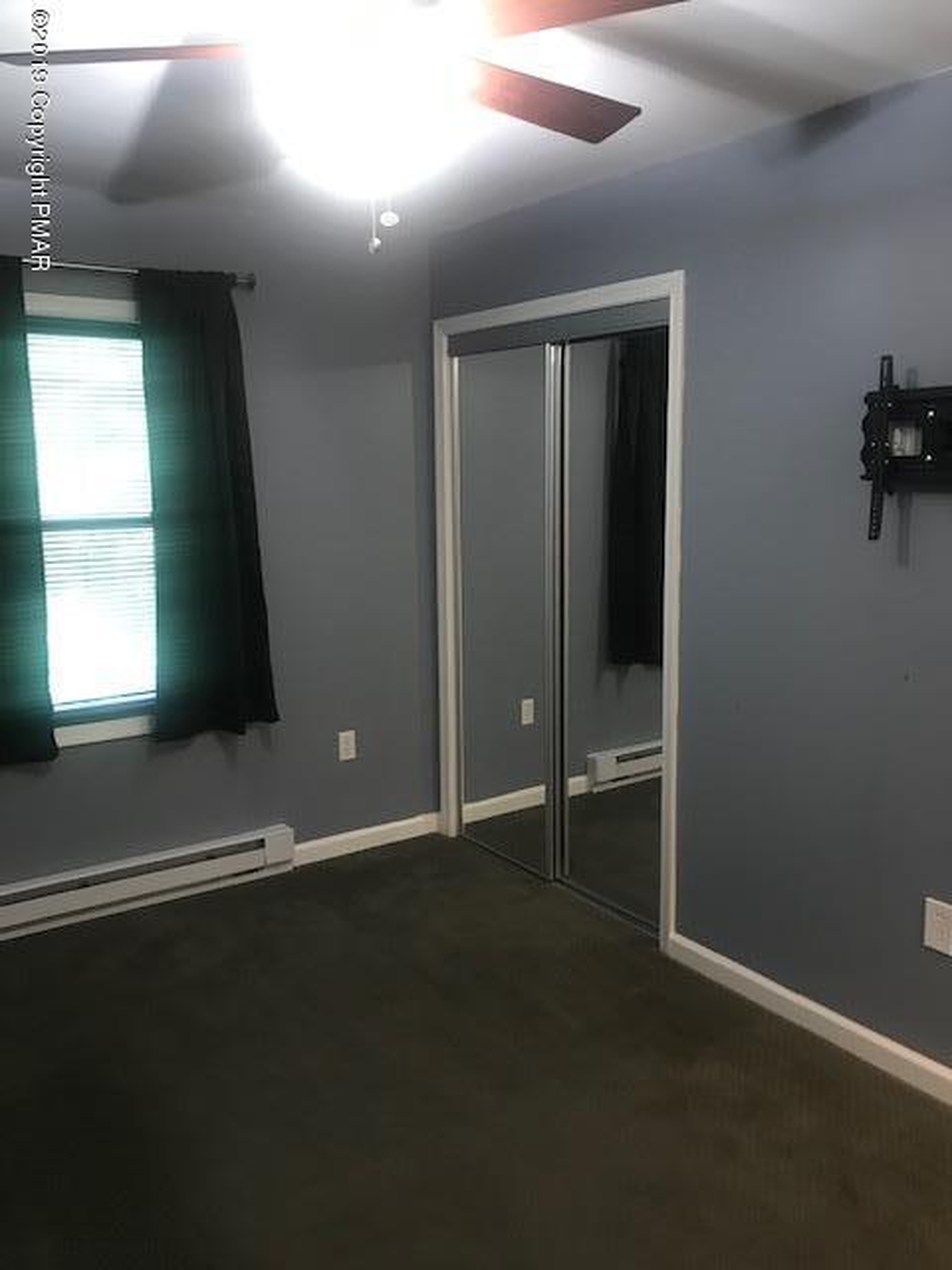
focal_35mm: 28
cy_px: 635
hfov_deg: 49.7
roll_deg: +0.1
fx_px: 1027
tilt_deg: -7.8
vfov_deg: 63.4
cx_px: 476
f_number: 1.8
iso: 100
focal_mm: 3.99
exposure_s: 1/9
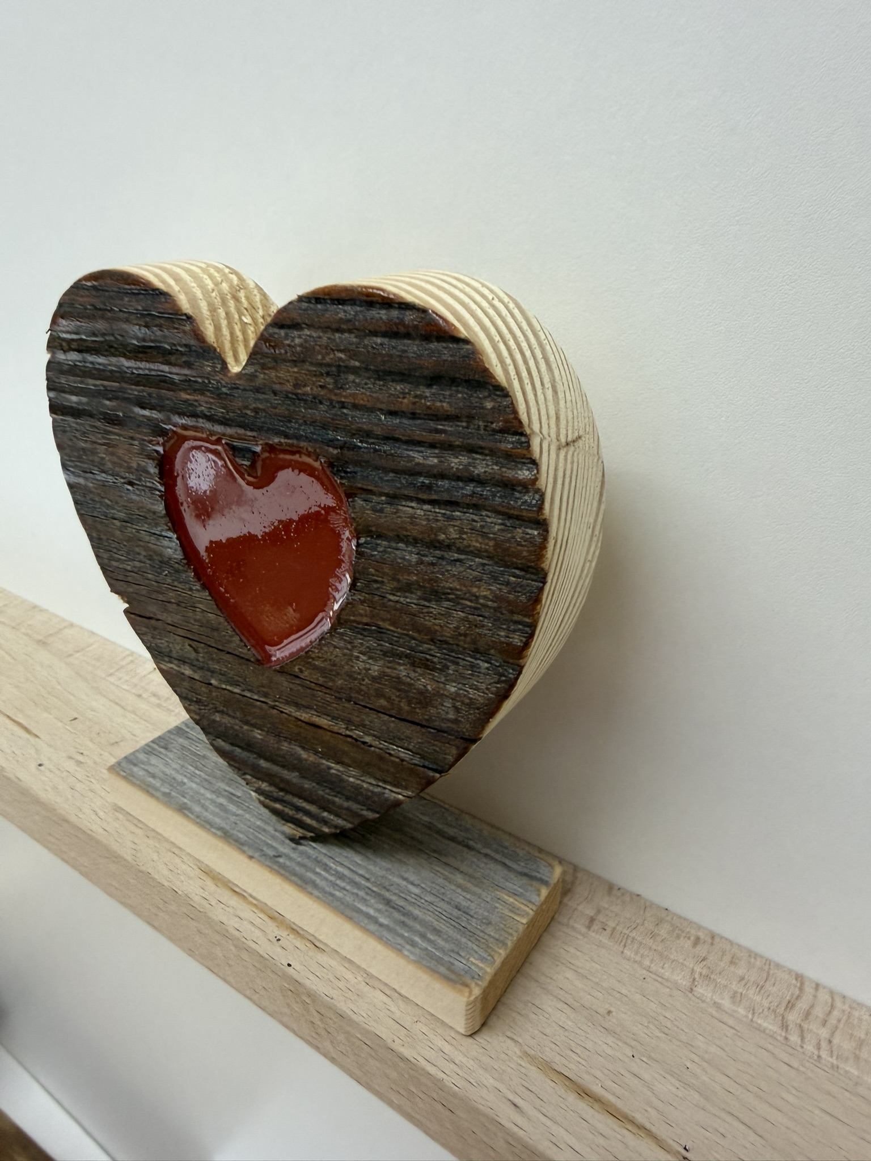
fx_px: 805
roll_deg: -0.8
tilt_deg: -20.4
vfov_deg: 71.6
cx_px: 436
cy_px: 580
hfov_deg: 56.8
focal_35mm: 24
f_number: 2.2
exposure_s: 1/50
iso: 200
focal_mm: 2.22
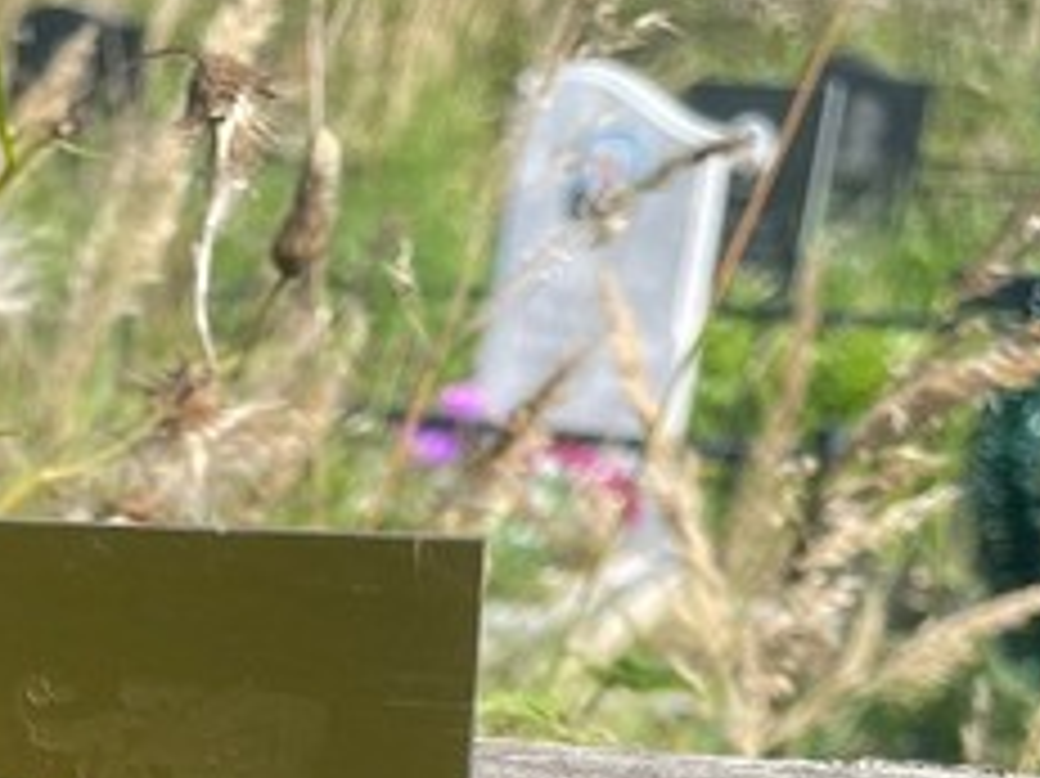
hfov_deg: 20.2
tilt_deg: -25.0
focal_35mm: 90
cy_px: 1250
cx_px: -266
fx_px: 2703
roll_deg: -2.4
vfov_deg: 14.9
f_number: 1.6
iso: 32
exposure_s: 1/1114
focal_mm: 4.2
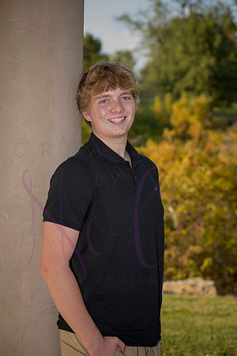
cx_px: 118
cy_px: 178
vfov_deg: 25.4
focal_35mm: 80
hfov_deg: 17.1
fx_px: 790
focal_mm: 80
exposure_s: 1/640
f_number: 5
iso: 800
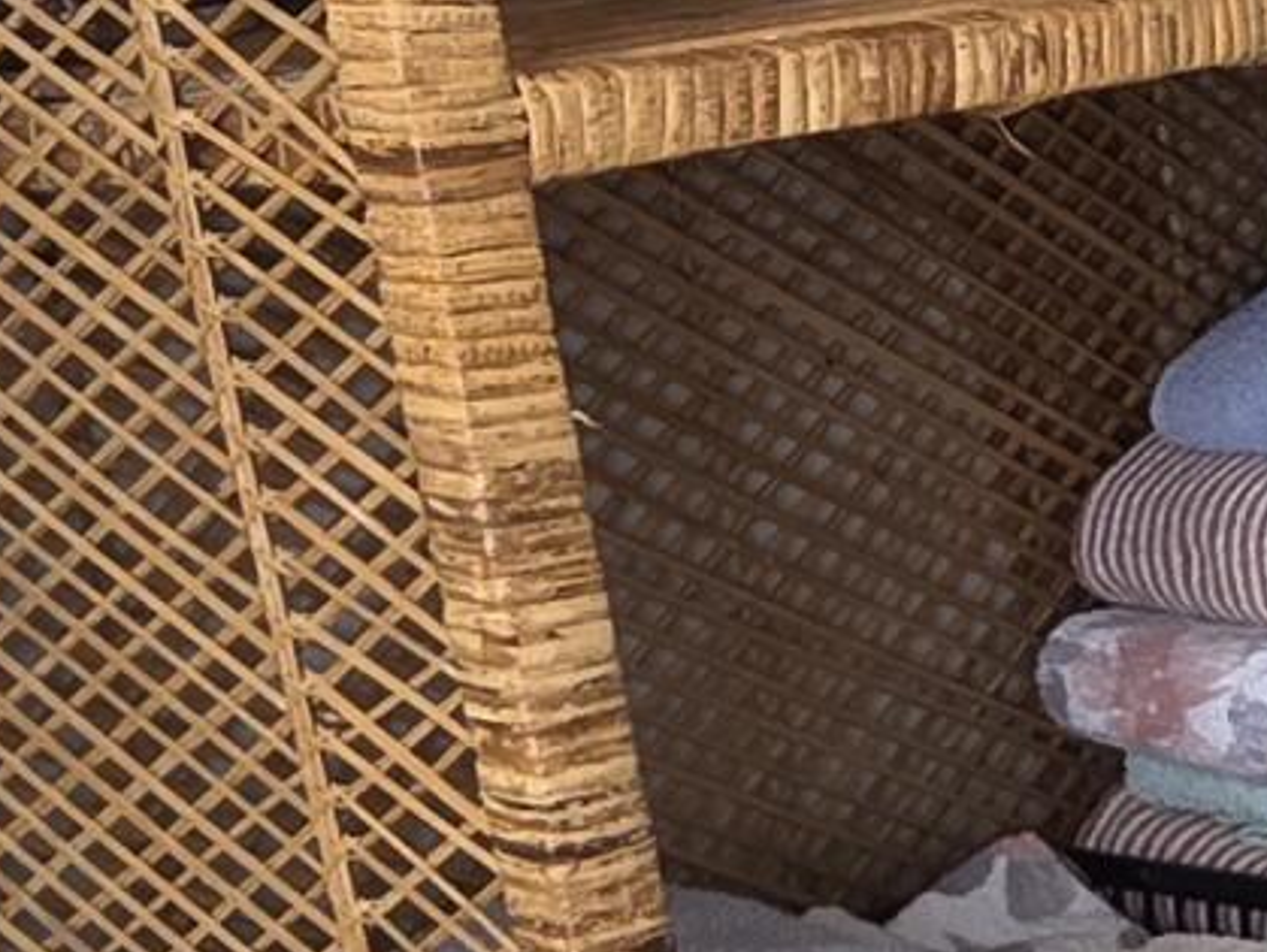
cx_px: 2362
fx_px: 3407
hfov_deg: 16.9
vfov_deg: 15.9
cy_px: 592
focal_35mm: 93
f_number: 1.9
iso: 160
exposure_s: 1/120
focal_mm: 2.2
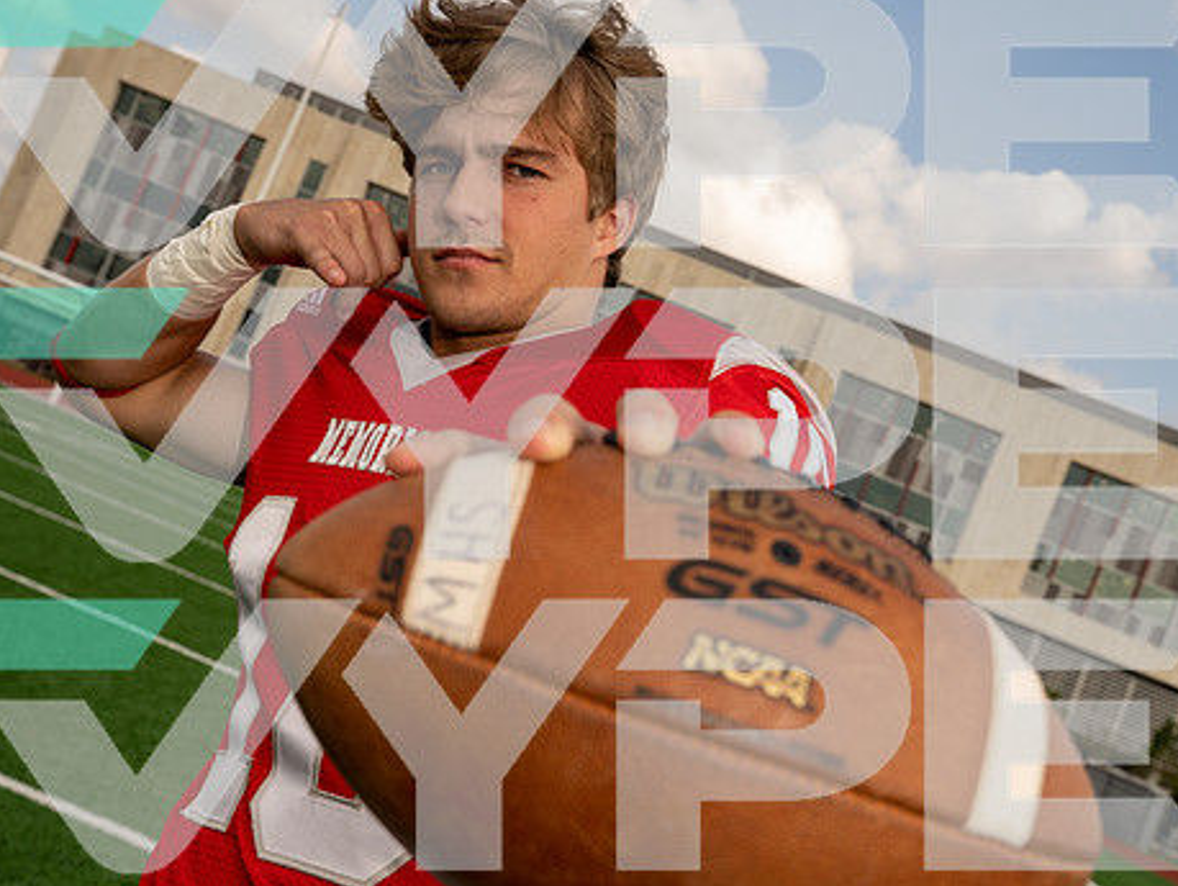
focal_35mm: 51
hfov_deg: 37.5
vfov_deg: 28.6
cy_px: 425
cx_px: 575
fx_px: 1737
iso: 200
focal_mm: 42
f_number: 8
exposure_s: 1/250
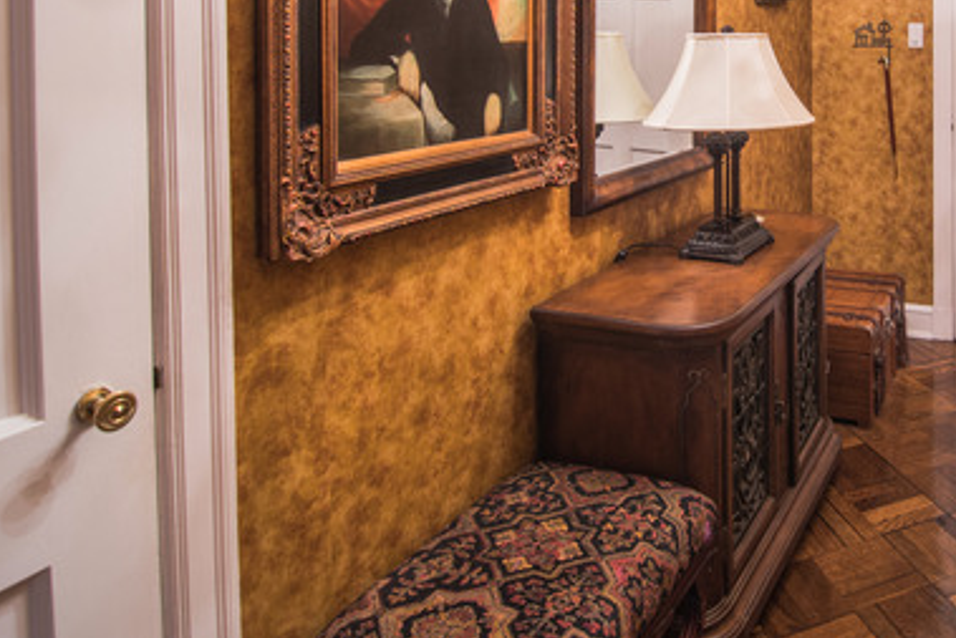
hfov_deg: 60.8
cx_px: 754
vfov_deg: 43.9
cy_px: 105
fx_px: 740
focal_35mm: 28
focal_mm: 11
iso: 100
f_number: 4.5
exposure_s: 1/2.5
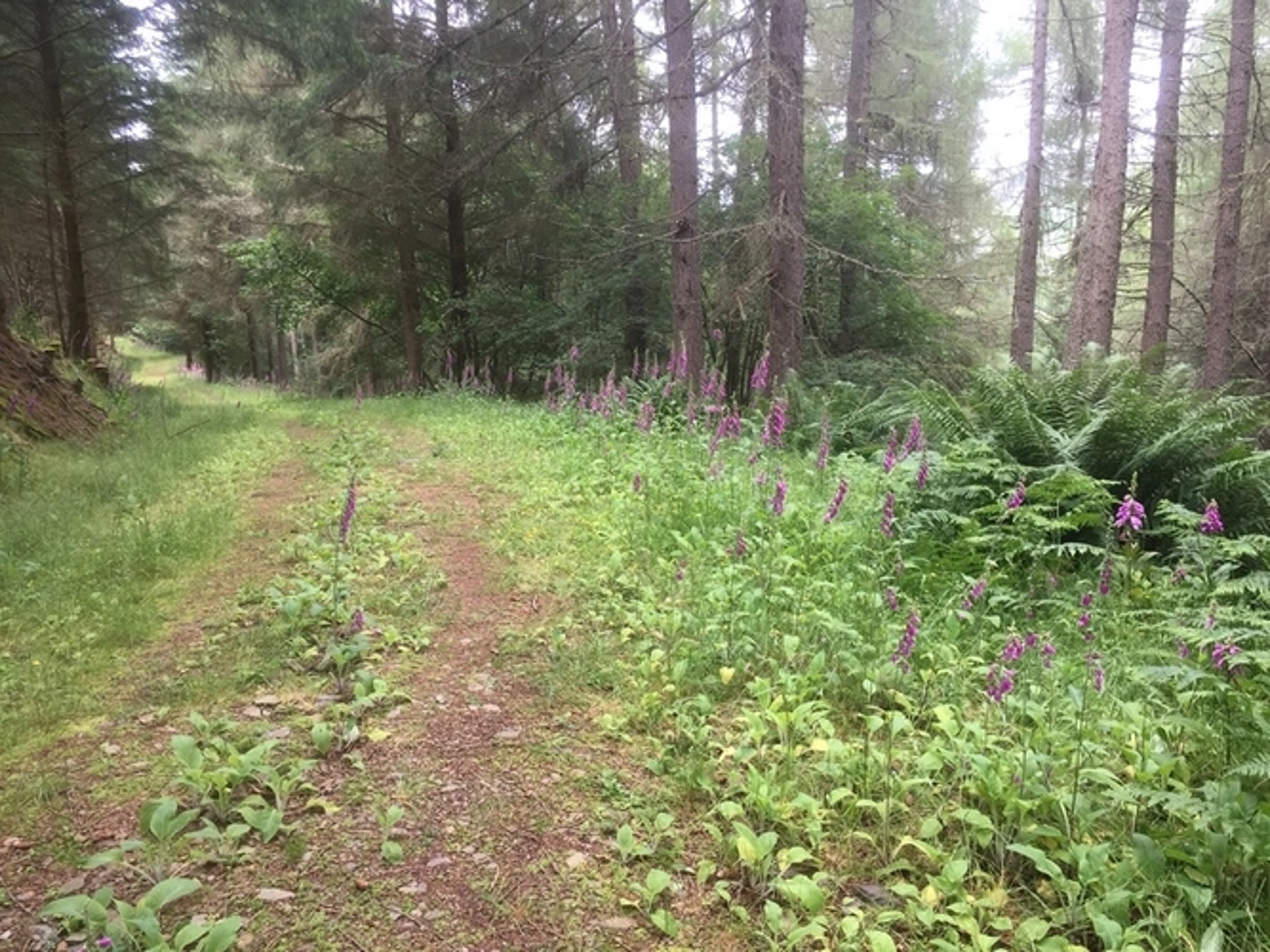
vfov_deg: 48.2
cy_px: 476
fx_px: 1064
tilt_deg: -10.6
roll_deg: +1.4
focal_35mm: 29
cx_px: 635
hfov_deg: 61.7
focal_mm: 4.15
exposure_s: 1/100
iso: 40
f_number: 2.2
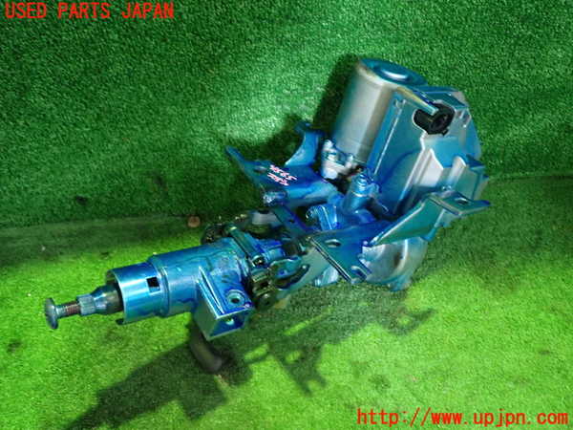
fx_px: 497
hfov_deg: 60.0
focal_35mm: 30
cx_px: 286
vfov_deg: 46.8
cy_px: 215
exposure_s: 1/20
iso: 800
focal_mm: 5.4
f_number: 2.3
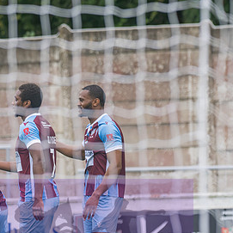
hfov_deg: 2.5
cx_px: 37
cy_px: 170
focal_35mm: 701
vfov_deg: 2.5
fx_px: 5338
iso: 450
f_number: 2.8
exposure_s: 1/1250
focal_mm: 220
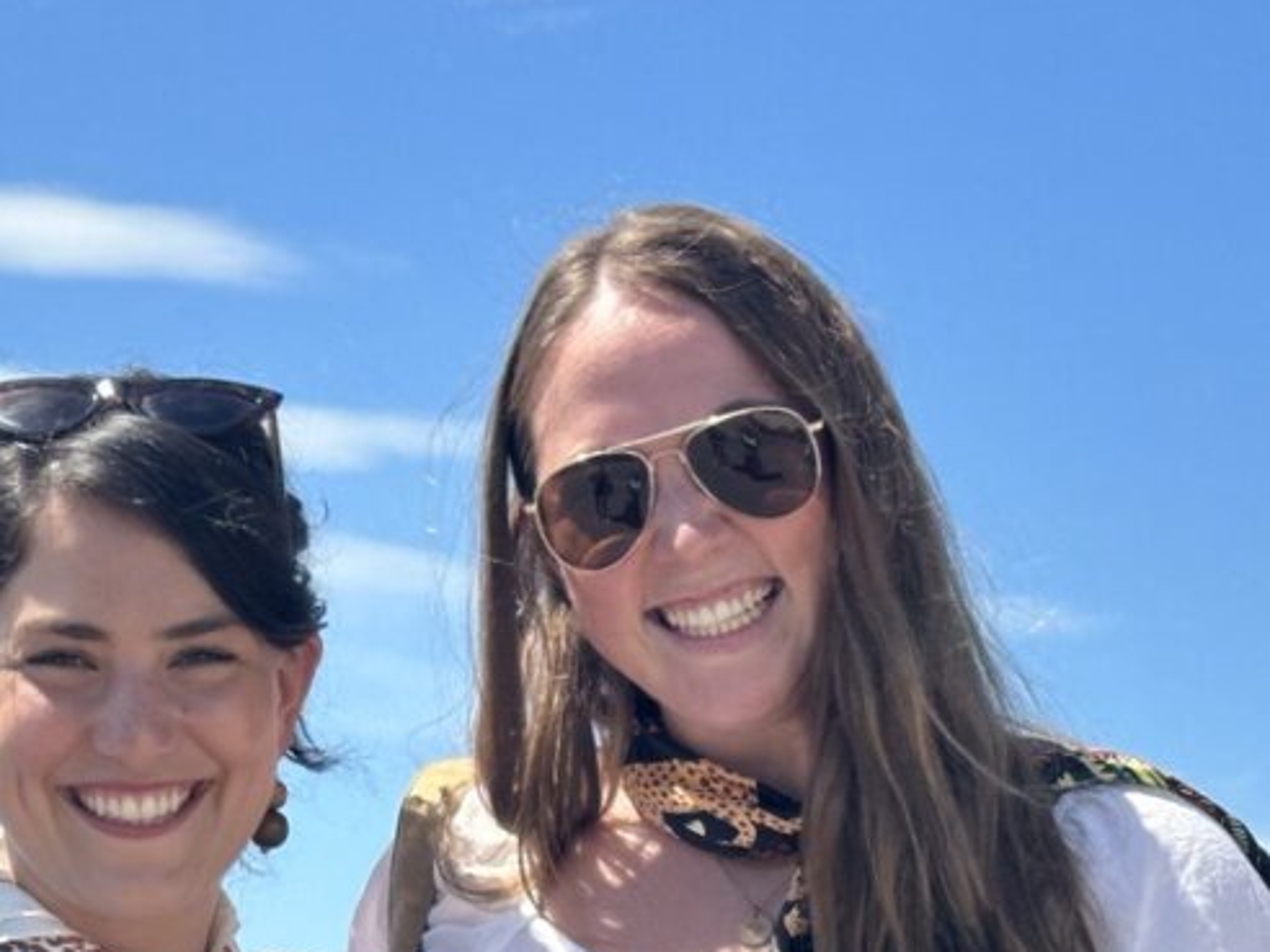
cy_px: 988
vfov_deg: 12.5
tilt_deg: +4.1
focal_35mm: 117
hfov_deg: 16.8
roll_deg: -1.9
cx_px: 596
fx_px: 4293
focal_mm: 6.86
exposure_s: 1/3472
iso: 64
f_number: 1.78
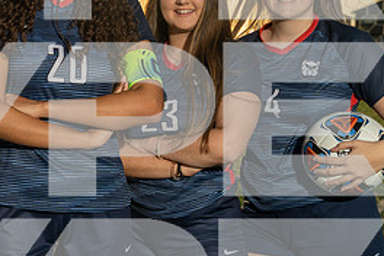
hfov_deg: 24.3
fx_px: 853
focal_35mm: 80
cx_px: 5
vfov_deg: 17.1
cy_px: 129
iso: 200
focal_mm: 35
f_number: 4.5
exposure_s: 1/250
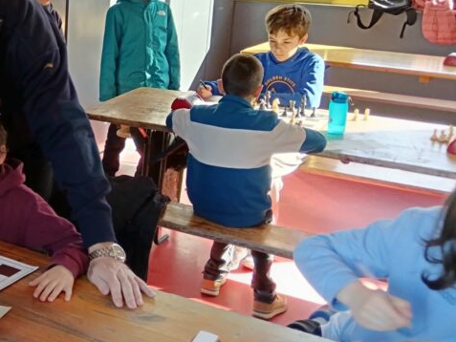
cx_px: -13
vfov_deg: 25.1
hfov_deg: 30.6
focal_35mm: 58
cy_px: 119
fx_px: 764
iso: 353
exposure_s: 1/50
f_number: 1.9
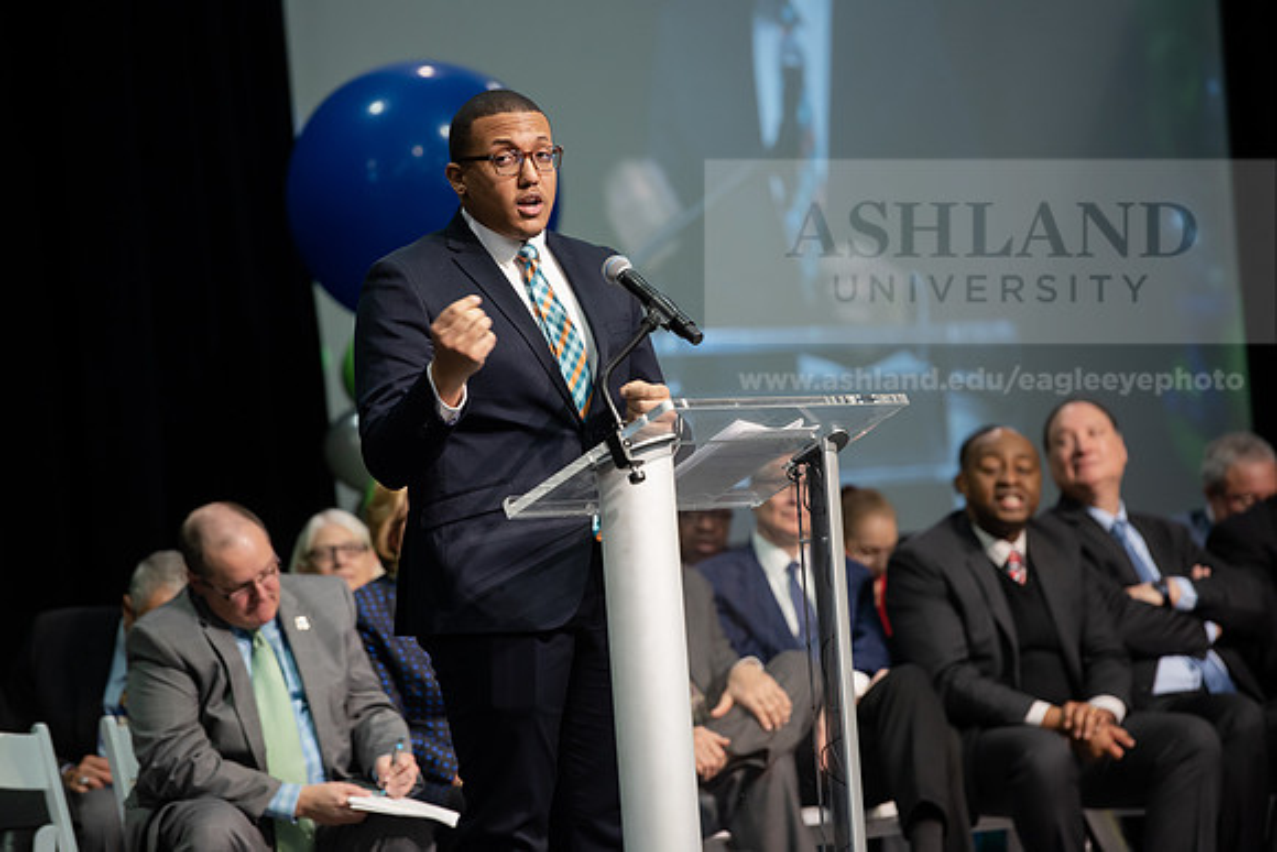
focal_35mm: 185
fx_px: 6564
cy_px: 426
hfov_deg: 11.1
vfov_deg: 7.4
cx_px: 638
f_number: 3.5
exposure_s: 1/200
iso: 1250
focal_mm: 185
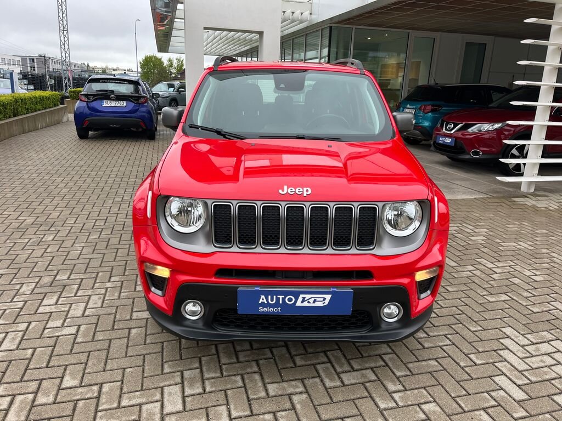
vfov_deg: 53.1
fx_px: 422
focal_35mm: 26
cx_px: 281
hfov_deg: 67.3
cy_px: 210
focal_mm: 5.1
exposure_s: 1/532
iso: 50
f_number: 1.6
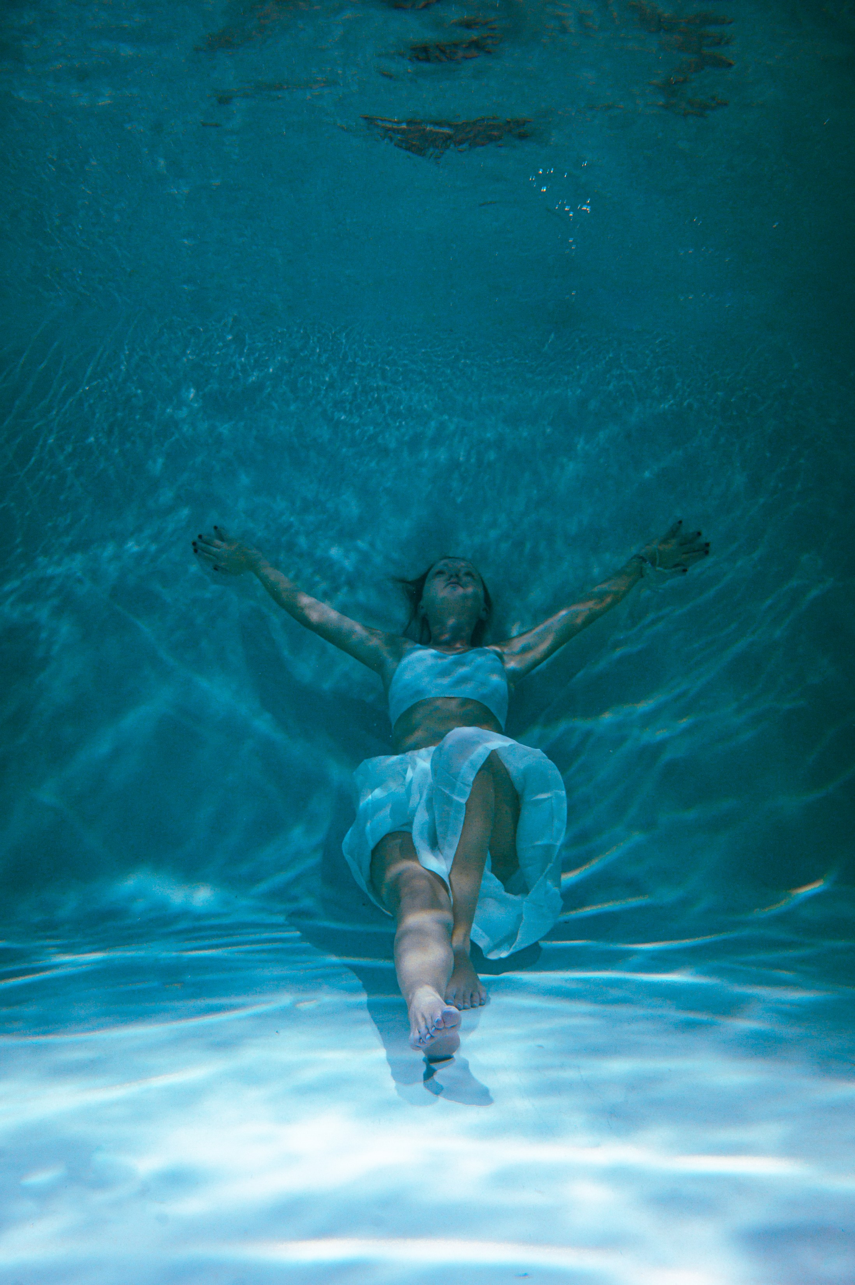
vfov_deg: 62.8
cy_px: 642
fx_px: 1052
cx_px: 428
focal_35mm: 30
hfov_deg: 44.2
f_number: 7.1
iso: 2500
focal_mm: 29.5
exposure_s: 1/400
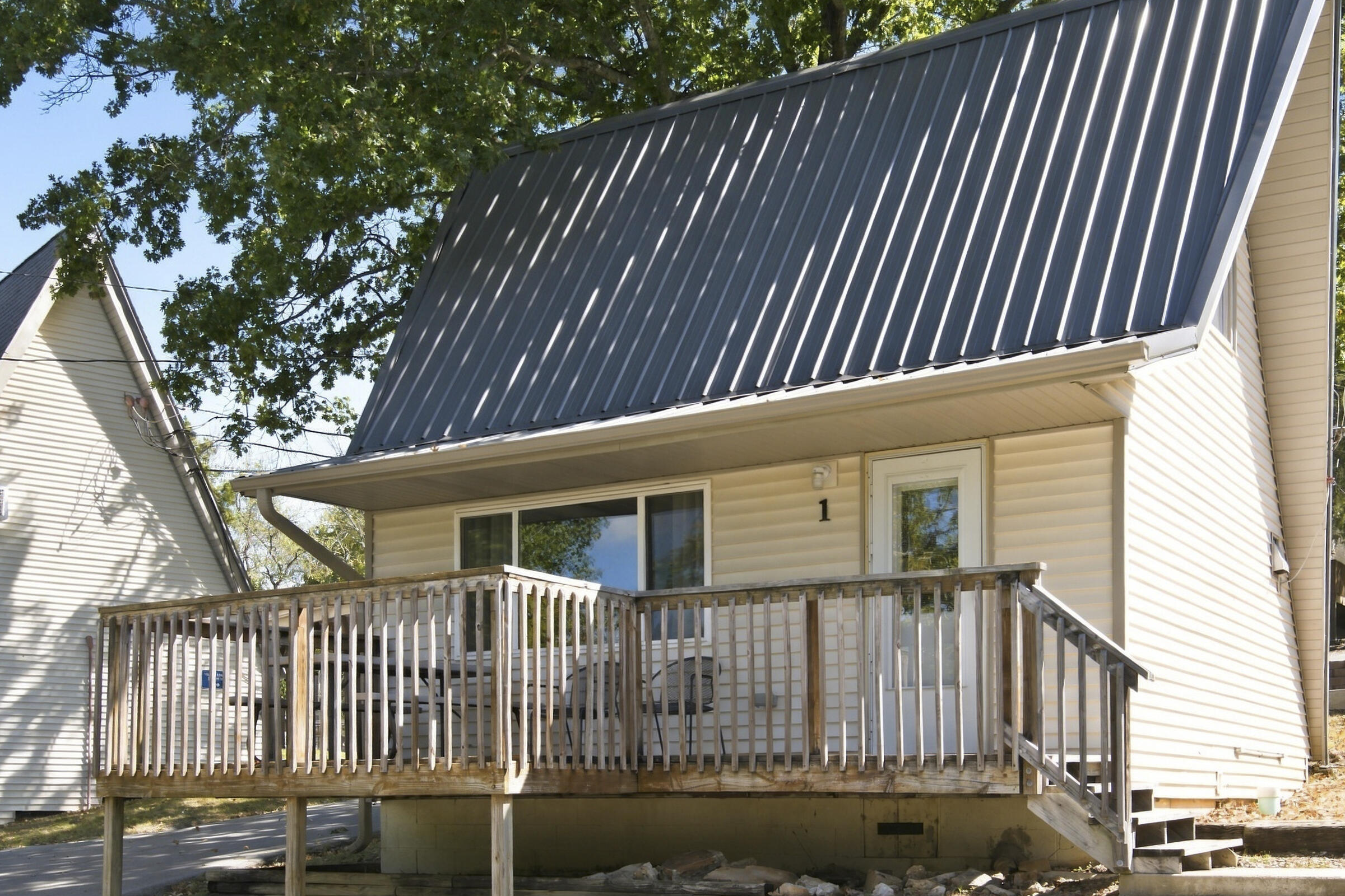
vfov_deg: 33.4
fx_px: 1494
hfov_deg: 48.3
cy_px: 455
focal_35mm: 40
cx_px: 768
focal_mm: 32
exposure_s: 1/250
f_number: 9
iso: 320
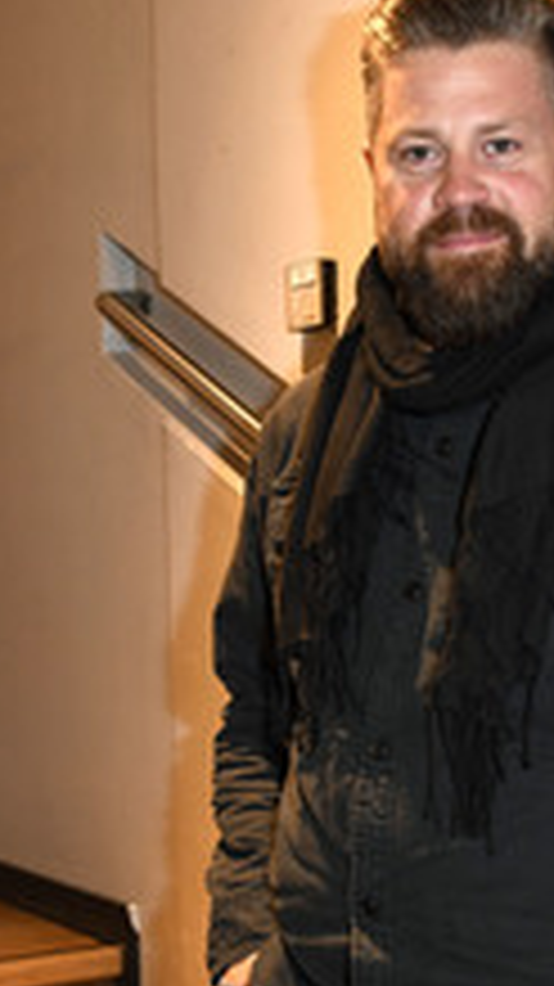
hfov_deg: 17.5
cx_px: 313
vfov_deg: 30.5
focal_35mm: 69
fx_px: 1804
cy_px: 594
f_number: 6.3
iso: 3200
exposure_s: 1/60
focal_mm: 32
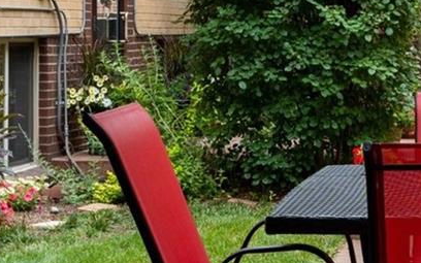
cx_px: 517
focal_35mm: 112
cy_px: 175
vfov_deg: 11.7
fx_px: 1285
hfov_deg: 17.6
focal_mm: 28
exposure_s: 1/20
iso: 400
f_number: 9
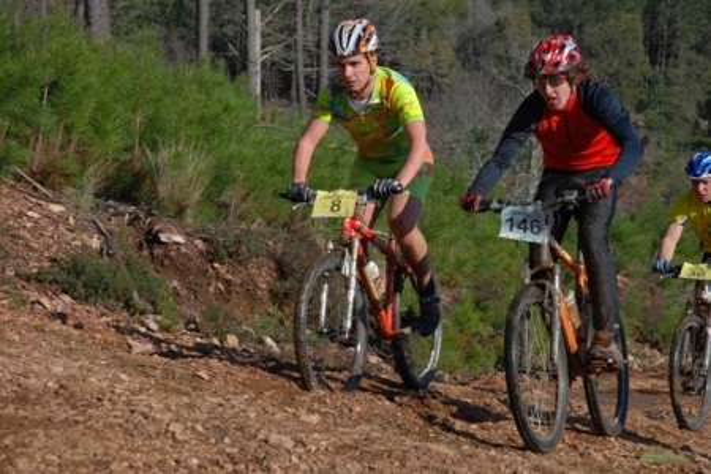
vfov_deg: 14.7
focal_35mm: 93
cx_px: 356
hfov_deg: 21.9
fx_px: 1837
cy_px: 237
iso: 160
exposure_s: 1/500
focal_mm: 62
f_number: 6.3
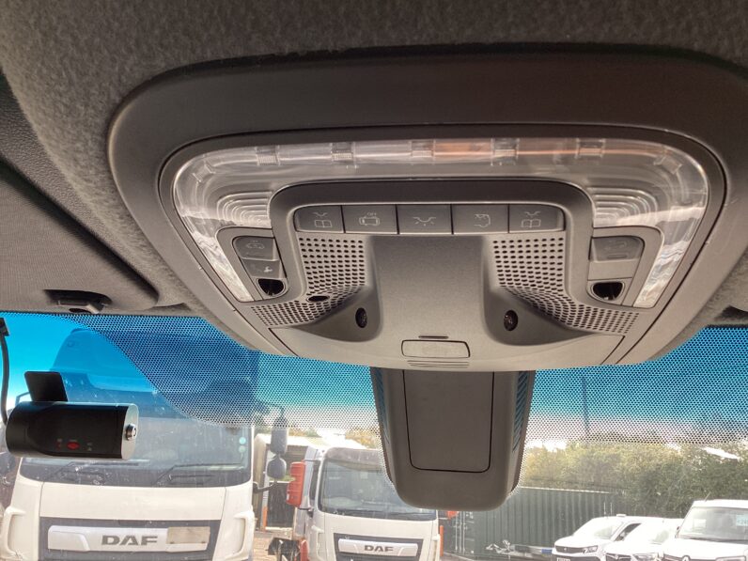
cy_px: 280
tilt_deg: +16.7
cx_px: 374
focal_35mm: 31
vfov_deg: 45.4
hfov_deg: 58.4
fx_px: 670
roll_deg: -3.3
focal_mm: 3.3
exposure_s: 1/120
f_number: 2.4
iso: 50
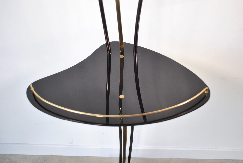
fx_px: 325
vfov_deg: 28.2
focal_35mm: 48
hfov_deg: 41.0
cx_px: 122
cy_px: 82
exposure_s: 1/40
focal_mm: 32
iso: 200
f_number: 4.8
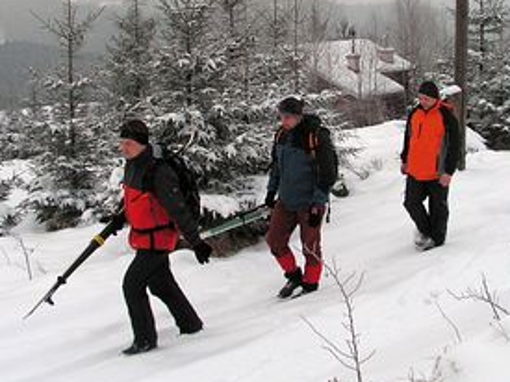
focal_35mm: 59
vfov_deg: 24.5
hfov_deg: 32.6
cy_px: 96
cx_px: 299
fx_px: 869
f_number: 3.2
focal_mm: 6
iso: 50
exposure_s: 1/250
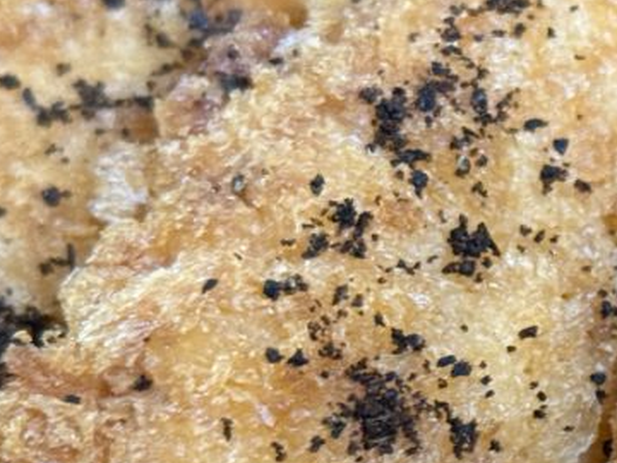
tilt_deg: -50.4
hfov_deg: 12.0
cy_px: 406
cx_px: 770
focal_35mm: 160
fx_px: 2852
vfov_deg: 9.2
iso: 400
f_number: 1.78
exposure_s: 1/40
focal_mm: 6.76
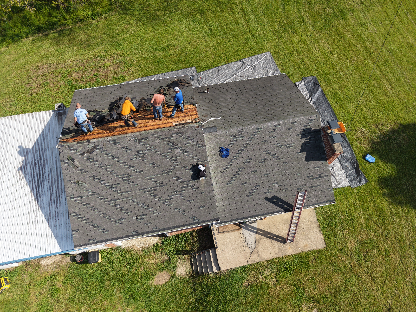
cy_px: 156
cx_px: 208
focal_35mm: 24
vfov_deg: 56.8
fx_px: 288
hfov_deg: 71.6
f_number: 1.8
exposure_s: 1/4000
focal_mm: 8.67
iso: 190
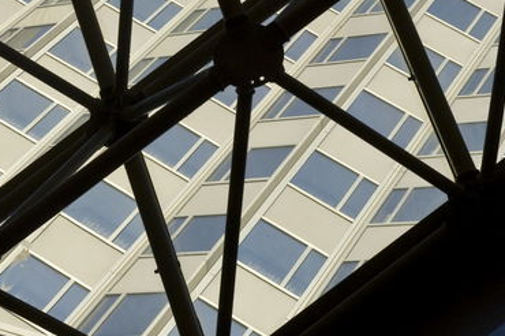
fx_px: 2116
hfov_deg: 13.4
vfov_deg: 9.0
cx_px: -38
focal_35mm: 151
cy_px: -9
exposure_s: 1/400
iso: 800
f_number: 10
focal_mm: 62
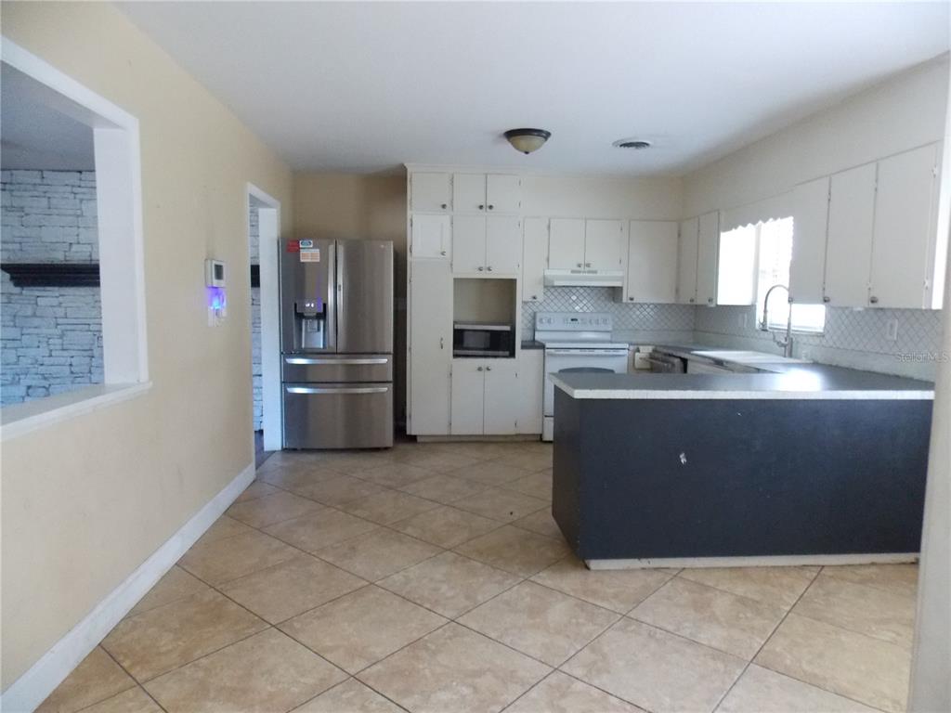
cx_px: 476
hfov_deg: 73.9
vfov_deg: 58.9
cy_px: 356
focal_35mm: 23
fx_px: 632
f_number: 3.1
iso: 400
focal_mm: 4
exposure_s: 1/8
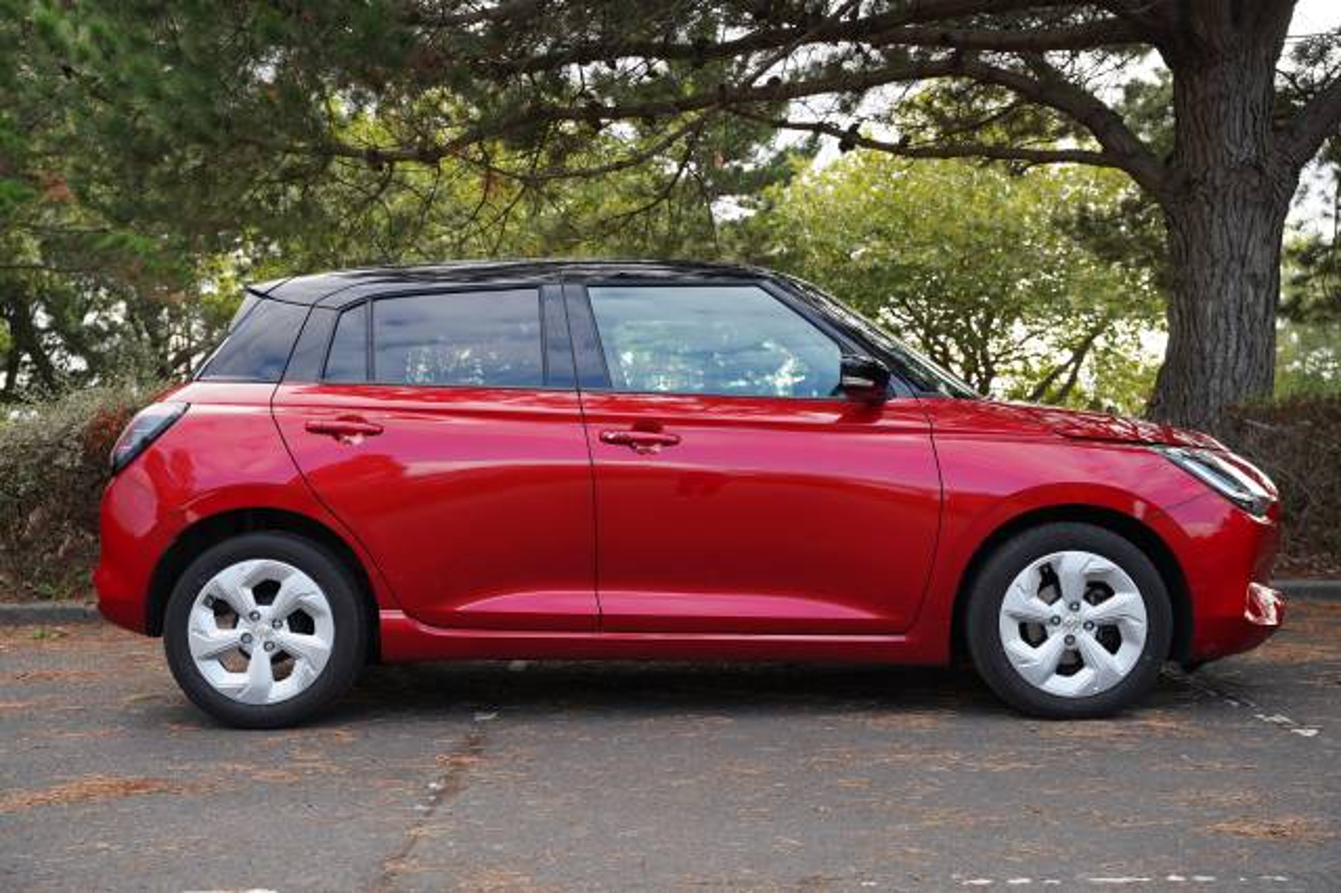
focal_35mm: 43
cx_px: 670
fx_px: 1593
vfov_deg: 31.3
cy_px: 446
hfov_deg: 45.6
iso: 250
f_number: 4
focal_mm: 42.8
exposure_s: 1/160
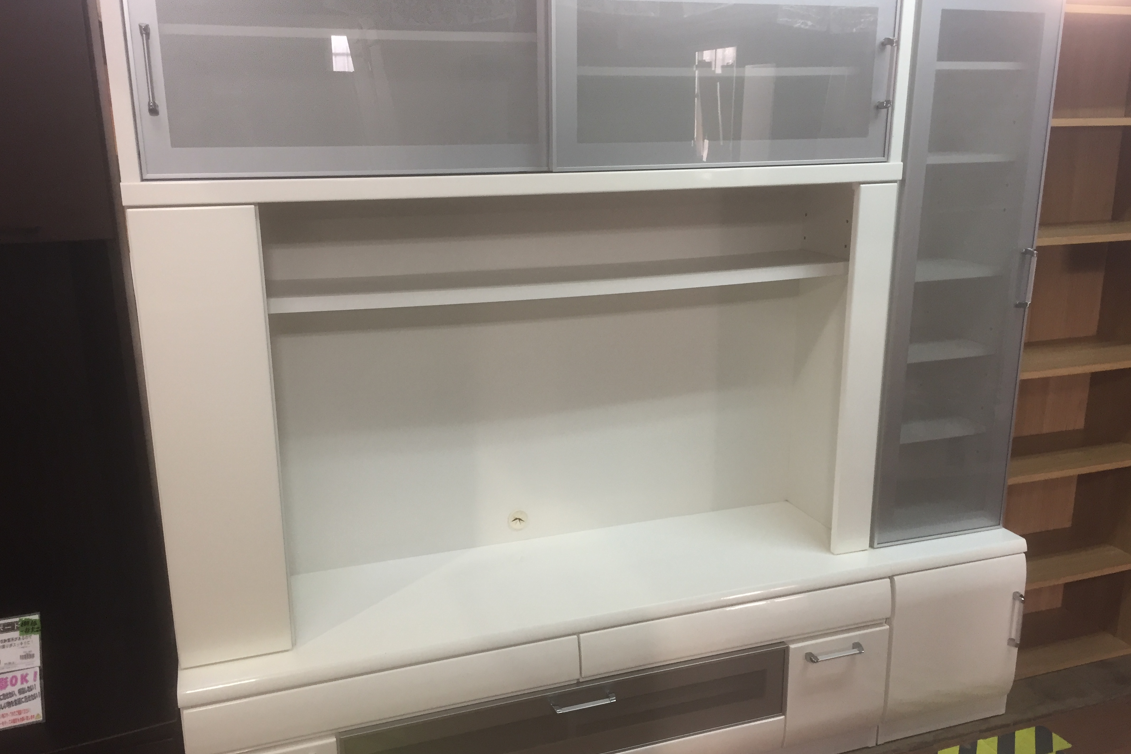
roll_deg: +0.3
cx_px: 564
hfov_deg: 60.3
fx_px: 974
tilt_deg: -14.7
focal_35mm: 31
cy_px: 375
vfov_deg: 42.3
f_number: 2.2
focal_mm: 4.15
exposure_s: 1/30
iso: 64
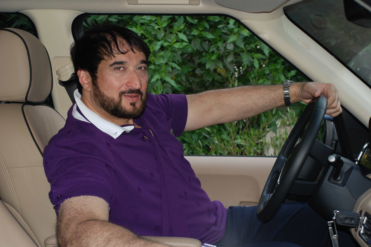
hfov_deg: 27.7
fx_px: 752
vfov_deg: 18.7
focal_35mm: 73
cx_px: 186
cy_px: 123
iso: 200
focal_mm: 48
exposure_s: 1/60
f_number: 4.8
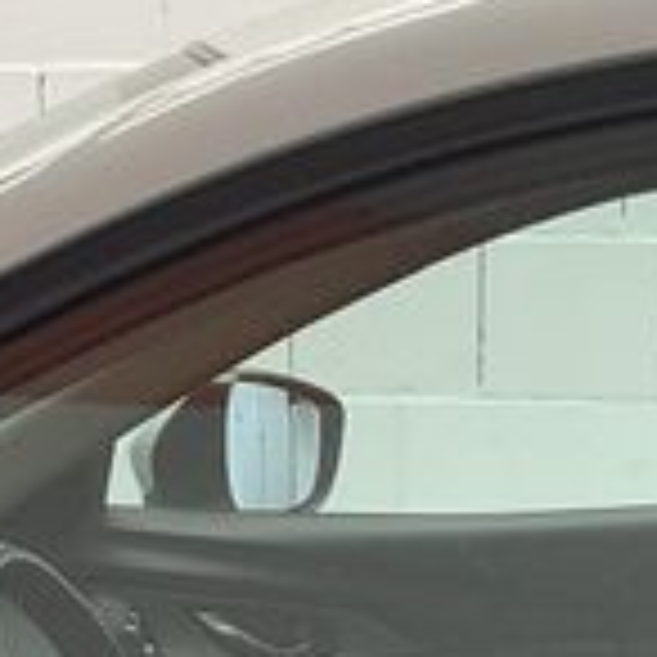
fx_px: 3006
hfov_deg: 12.4
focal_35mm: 140
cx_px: 531
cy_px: 1089
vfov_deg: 11.7
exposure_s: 1/85
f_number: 1.8
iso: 64
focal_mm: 3
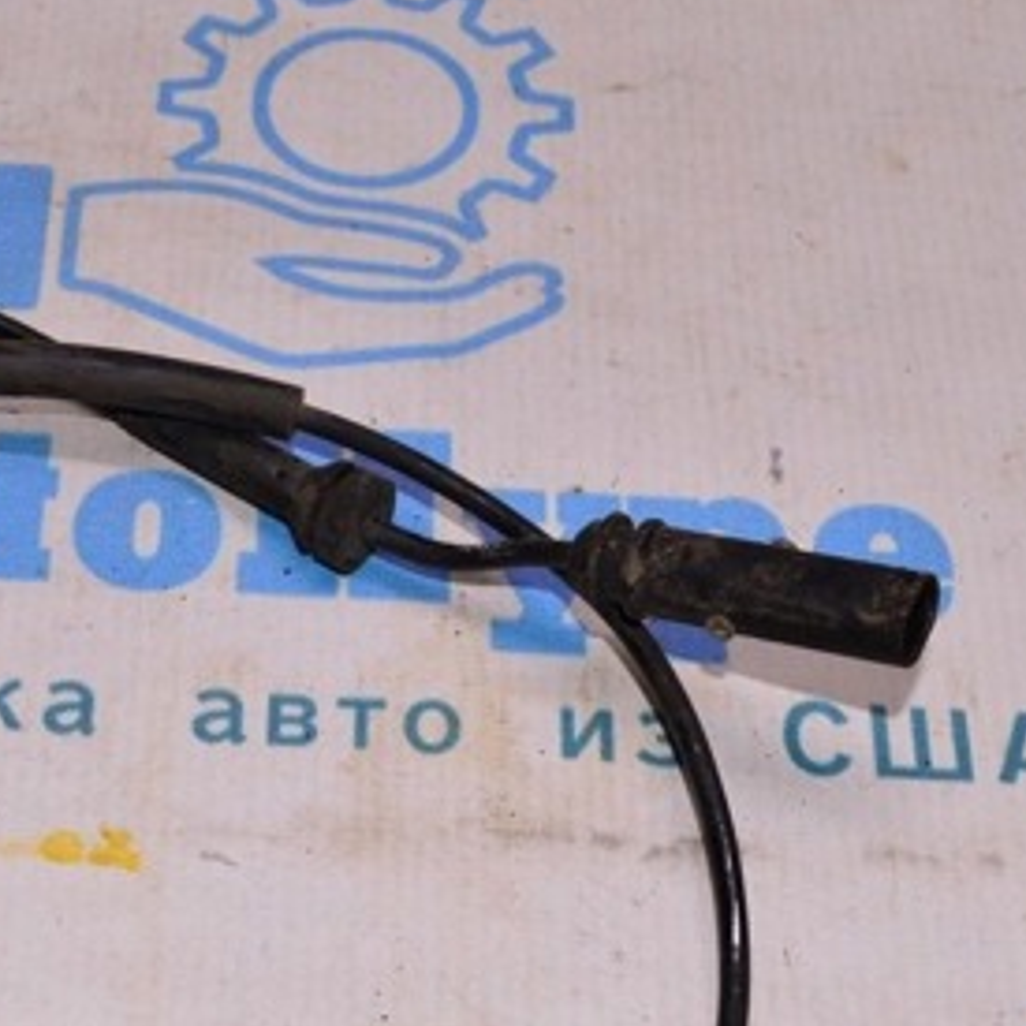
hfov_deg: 21.2
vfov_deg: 21.5
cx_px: 127
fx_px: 2682
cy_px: 718
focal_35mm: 80
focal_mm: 27
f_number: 8
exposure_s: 1/200
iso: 1600
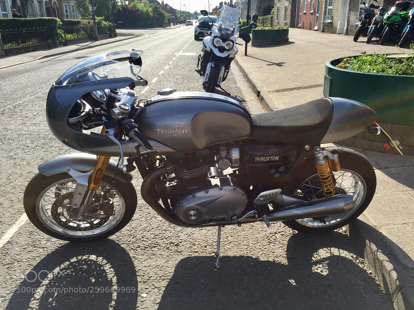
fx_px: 347
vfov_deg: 48.2
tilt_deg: -21.1
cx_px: 207
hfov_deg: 61.7
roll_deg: +0.0
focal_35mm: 29
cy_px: 155
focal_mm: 4.15
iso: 32
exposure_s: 1/1522
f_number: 2.2
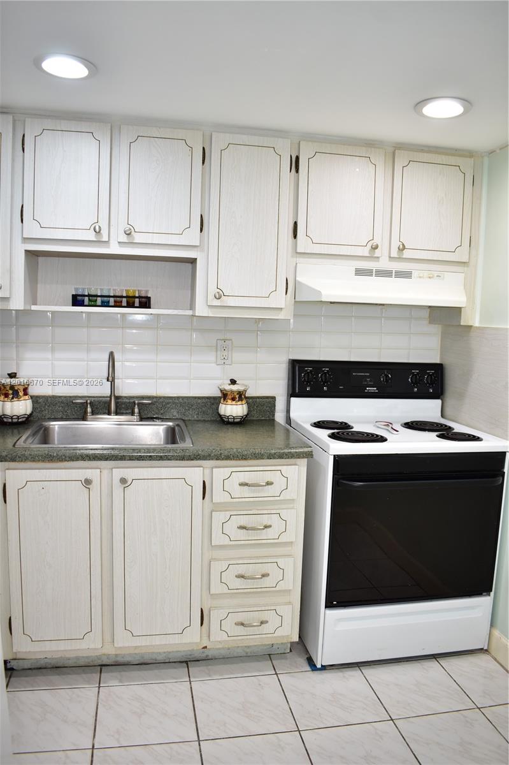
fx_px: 573
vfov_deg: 67.4
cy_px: 382
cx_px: 254
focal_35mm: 27
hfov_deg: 47.9
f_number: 4
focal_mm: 18
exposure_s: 1/60
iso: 500
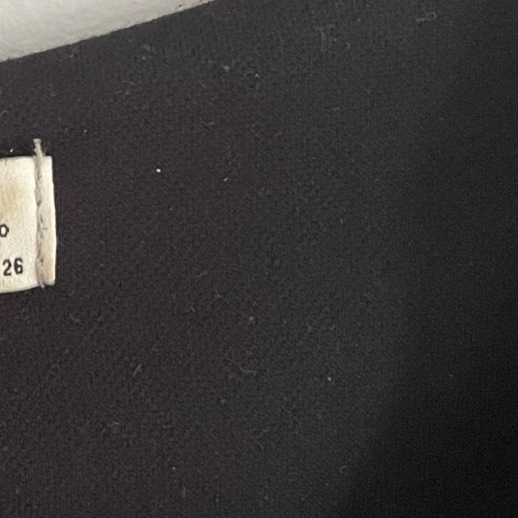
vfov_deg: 20.9
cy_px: 114
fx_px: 1388
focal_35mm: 82
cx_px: -162
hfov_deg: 19.4
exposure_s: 1/44
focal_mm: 4.2
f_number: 1.6
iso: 500
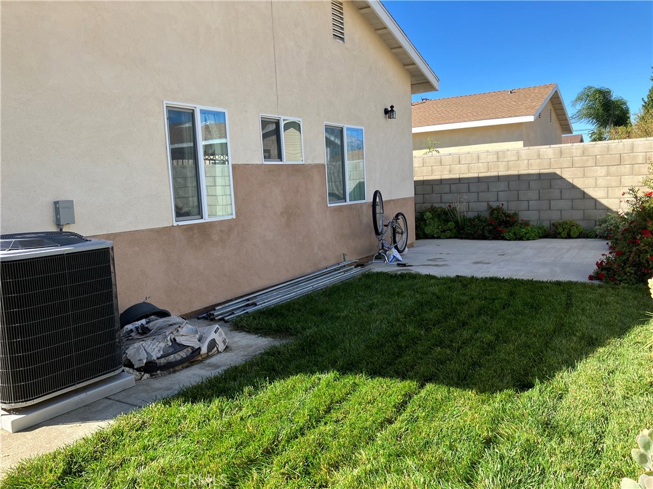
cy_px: 244
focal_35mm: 28
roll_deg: +3.2
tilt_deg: -6.3
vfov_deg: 49.7
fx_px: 528
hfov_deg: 63.4
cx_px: 326
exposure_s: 1/694
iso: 32
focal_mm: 3.99
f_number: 1.8
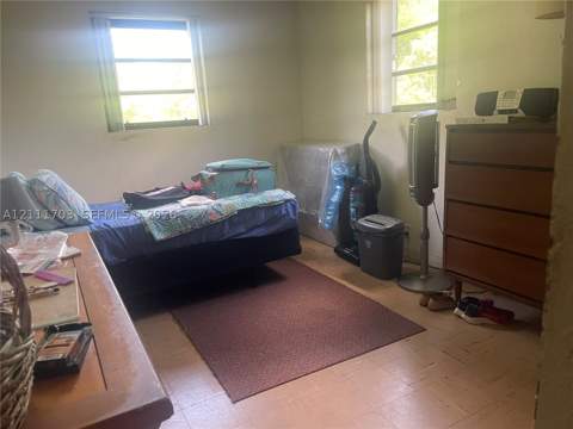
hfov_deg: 67.3
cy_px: 214
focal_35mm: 26
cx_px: 286
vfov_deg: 53.1
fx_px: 430
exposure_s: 1/60
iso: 200
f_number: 1.6
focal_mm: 4.2
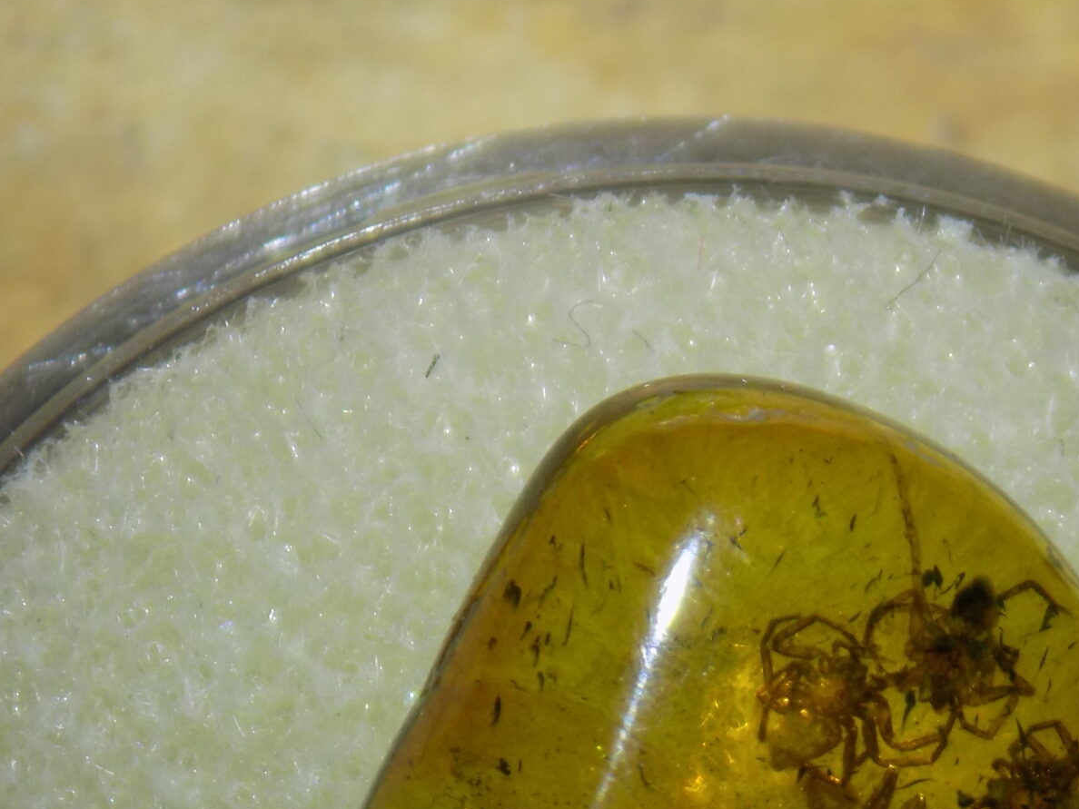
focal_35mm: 362
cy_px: 851
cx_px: 966
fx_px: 11284
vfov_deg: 4.1
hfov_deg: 5.5
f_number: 5.3
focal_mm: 29.9
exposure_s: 1/160
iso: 80
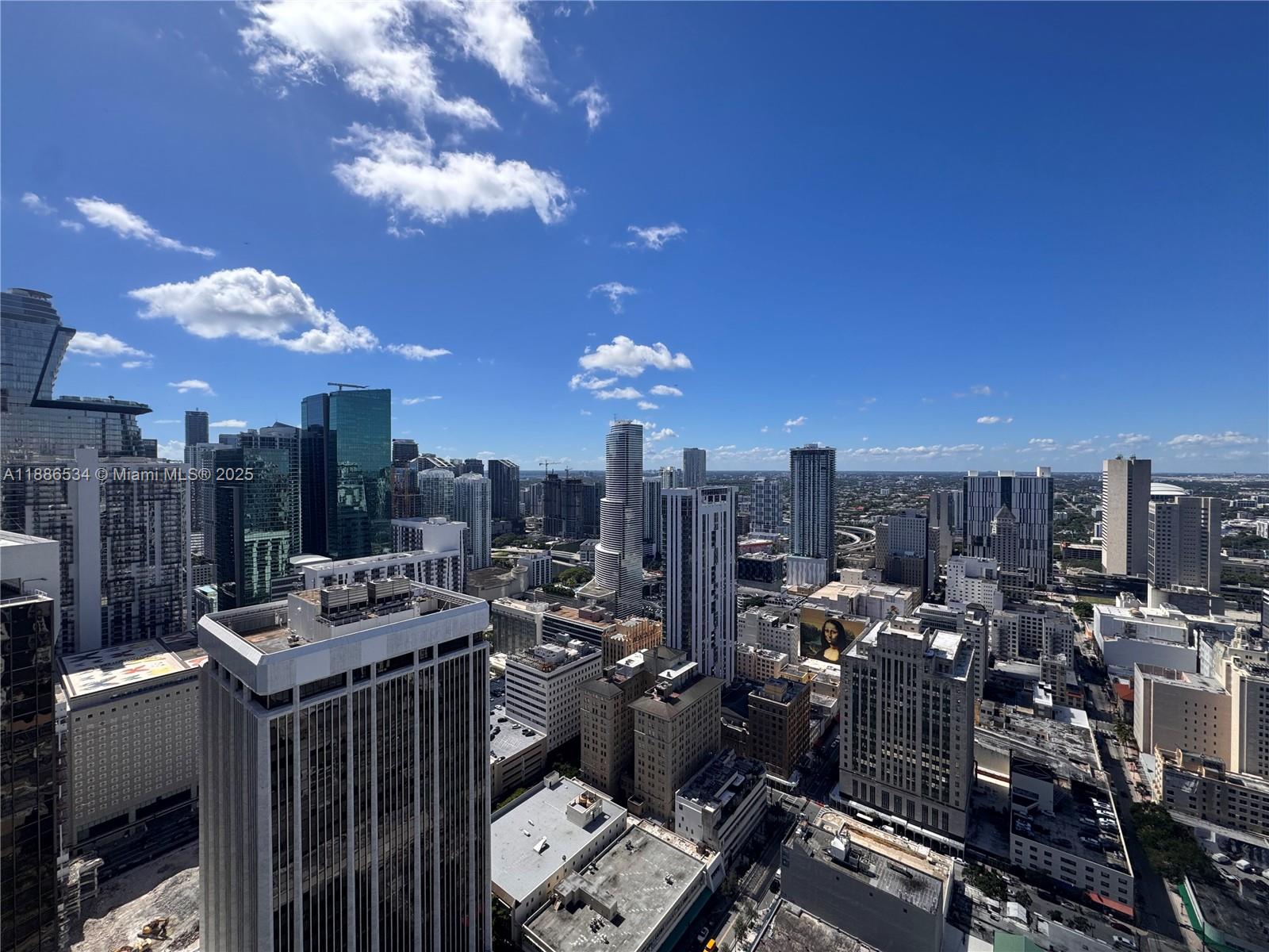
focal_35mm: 14
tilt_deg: -1.7
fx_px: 513
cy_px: 476
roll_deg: -0.3
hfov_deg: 102.1
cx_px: 634
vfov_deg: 85.7
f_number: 2.2
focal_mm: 2.22
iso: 50
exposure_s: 1/2985
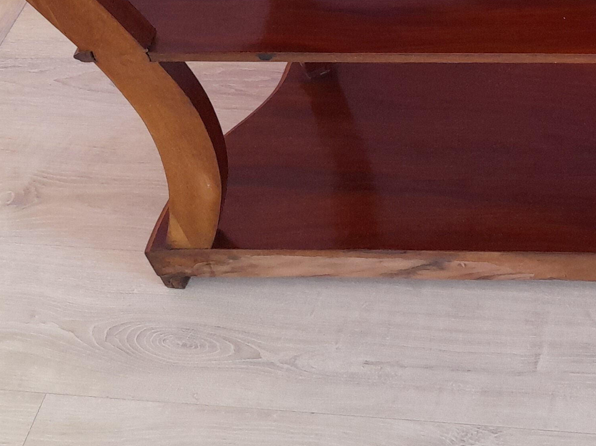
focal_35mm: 67
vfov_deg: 20.6
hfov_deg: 27.4
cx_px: 586
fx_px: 1153
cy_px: -77
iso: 320
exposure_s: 1/60
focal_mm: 4.6
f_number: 2
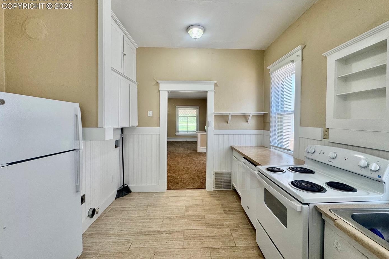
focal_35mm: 15
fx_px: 162
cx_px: 198
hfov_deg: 100.4
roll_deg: -0.2
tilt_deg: -2.9
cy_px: 124
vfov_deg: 77.3
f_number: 2.2
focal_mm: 2.22
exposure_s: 1/120
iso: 100
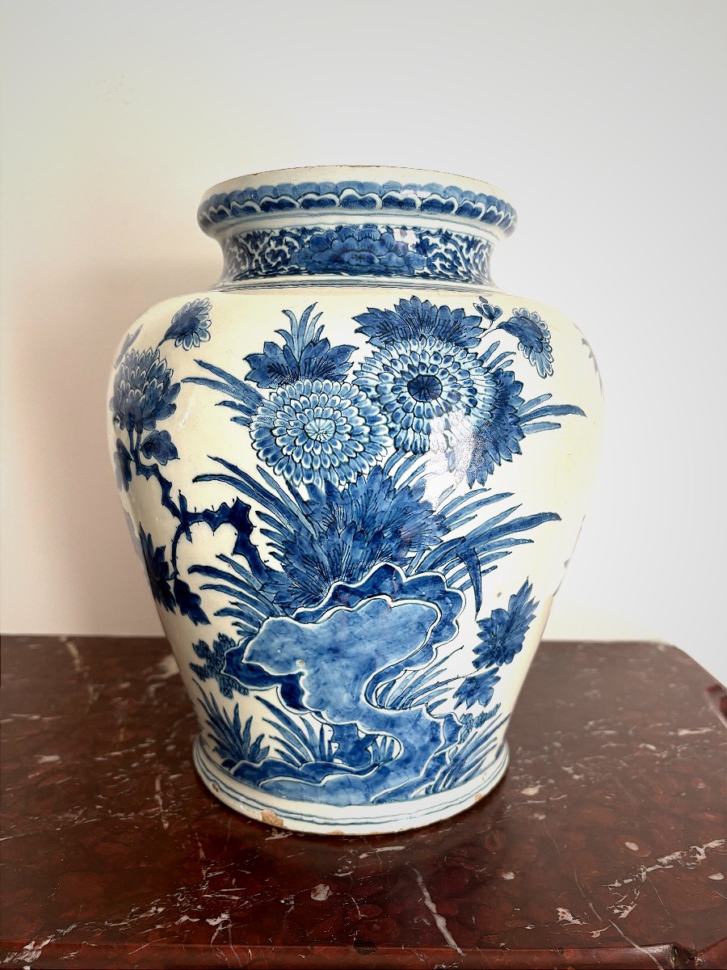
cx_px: 364
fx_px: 728
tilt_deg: -8.9
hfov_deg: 53.1
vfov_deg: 67.3
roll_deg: -1.5
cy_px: 485
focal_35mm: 26
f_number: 1.6
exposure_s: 1/121
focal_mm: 5.96
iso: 64
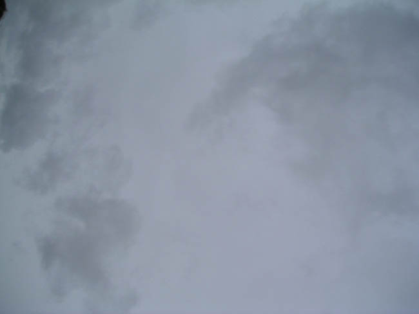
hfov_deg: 49.0
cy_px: 157
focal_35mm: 38
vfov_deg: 37.7
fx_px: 460
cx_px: 210
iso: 50
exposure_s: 1/350
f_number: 6.7
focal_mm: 6
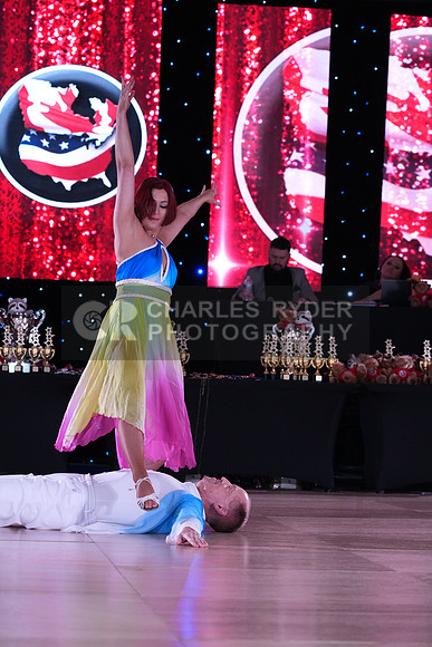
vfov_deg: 19.5
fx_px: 1889
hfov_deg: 13.0
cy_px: 324
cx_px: 216
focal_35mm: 105
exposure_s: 1/250
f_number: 5
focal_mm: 105
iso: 2500
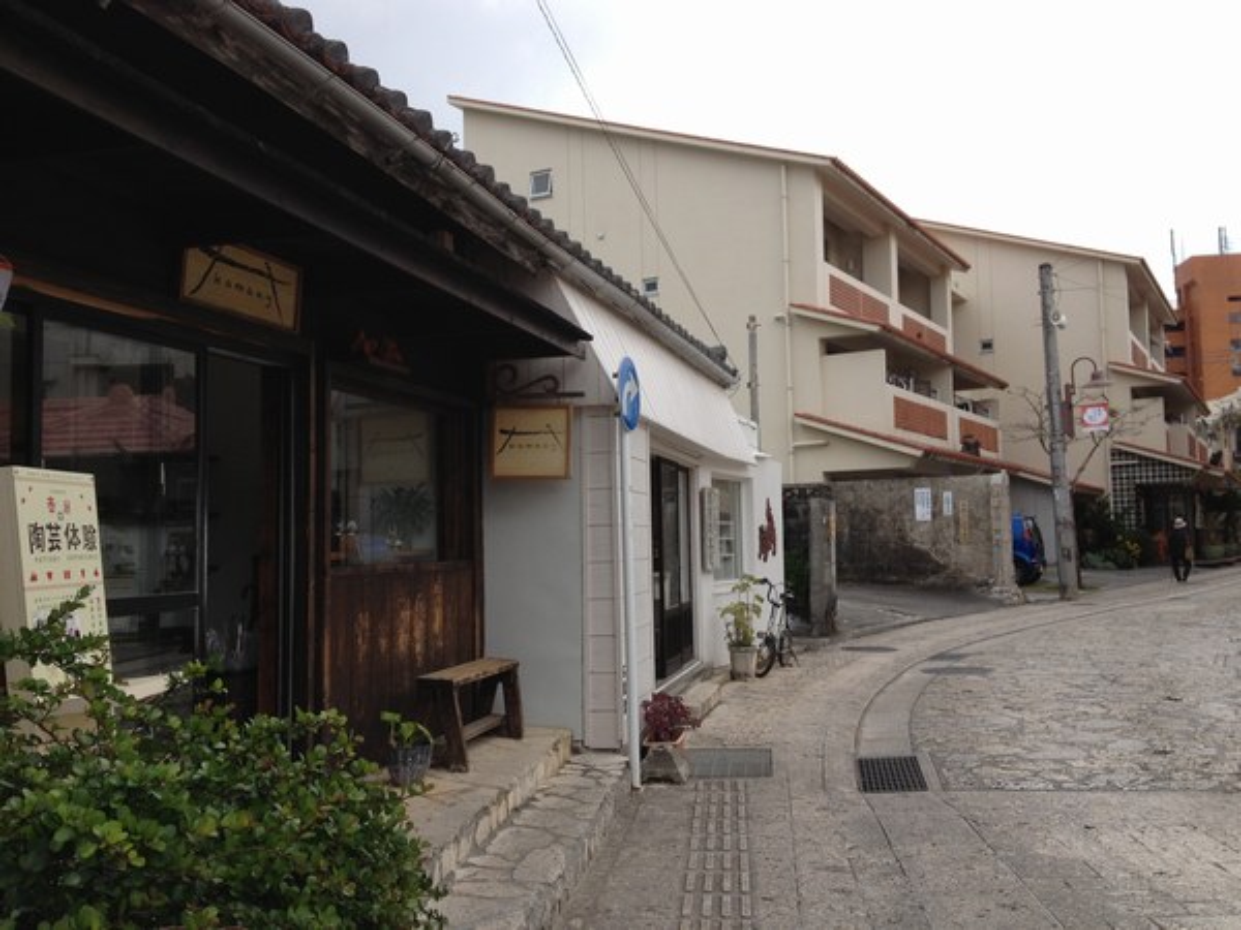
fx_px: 1255
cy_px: 465
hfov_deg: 52.6
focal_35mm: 35
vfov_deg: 40.7
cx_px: 620
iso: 50
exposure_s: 1/1175
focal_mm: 4.28
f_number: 2.4
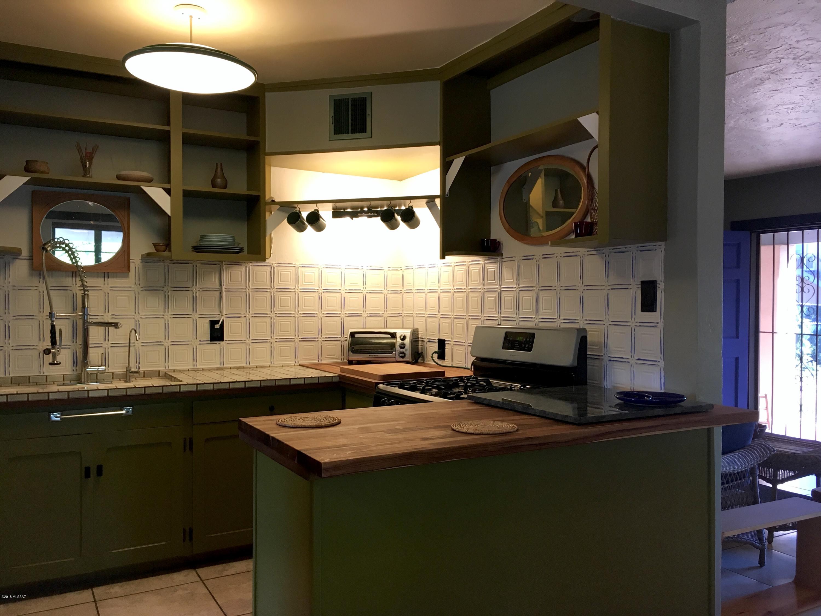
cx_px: 410
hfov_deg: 61.7
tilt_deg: -1.2
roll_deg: -0.2
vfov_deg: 48.2
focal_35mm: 29
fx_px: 688
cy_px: 308
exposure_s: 1/30
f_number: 2.2
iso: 80
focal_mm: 4.15
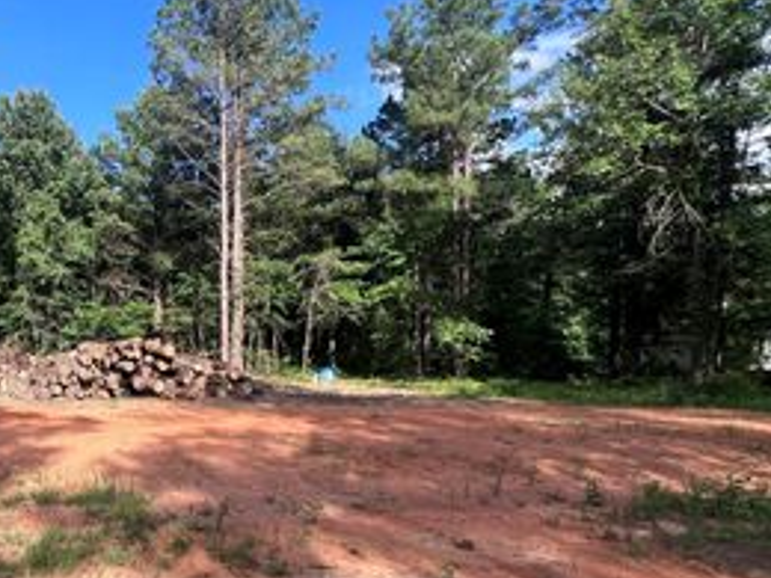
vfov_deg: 53.8
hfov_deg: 60.0
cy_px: 384
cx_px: 92
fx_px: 557
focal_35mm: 25
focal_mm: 1.57
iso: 32
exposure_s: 1/669
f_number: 1.8
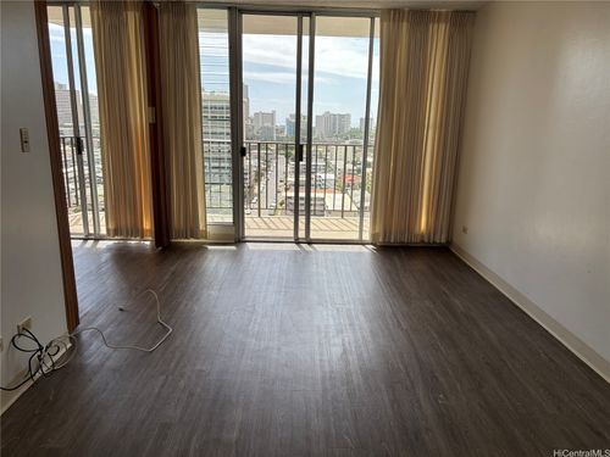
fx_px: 458
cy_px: 228
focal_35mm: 26
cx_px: 305
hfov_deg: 67.3
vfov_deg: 53.1
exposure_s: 1/865
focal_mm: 5.96
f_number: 1.6
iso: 50
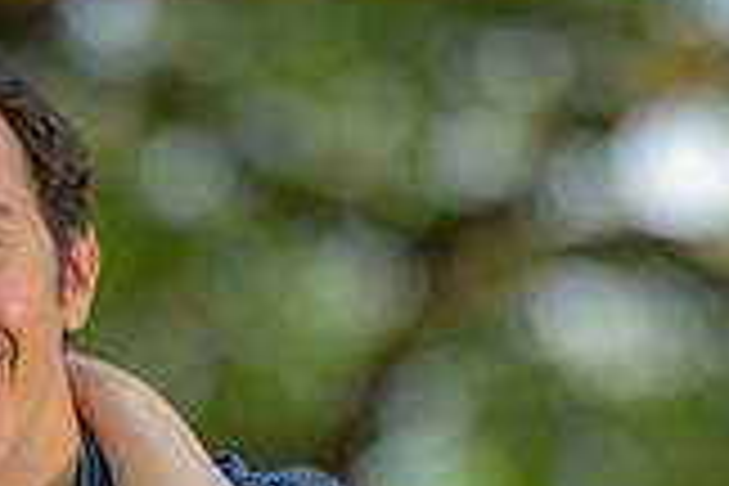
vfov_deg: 1.9
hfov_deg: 2.9
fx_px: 14457
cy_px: 837
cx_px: 252
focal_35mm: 714
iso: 200
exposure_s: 1/320
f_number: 3.5
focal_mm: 200
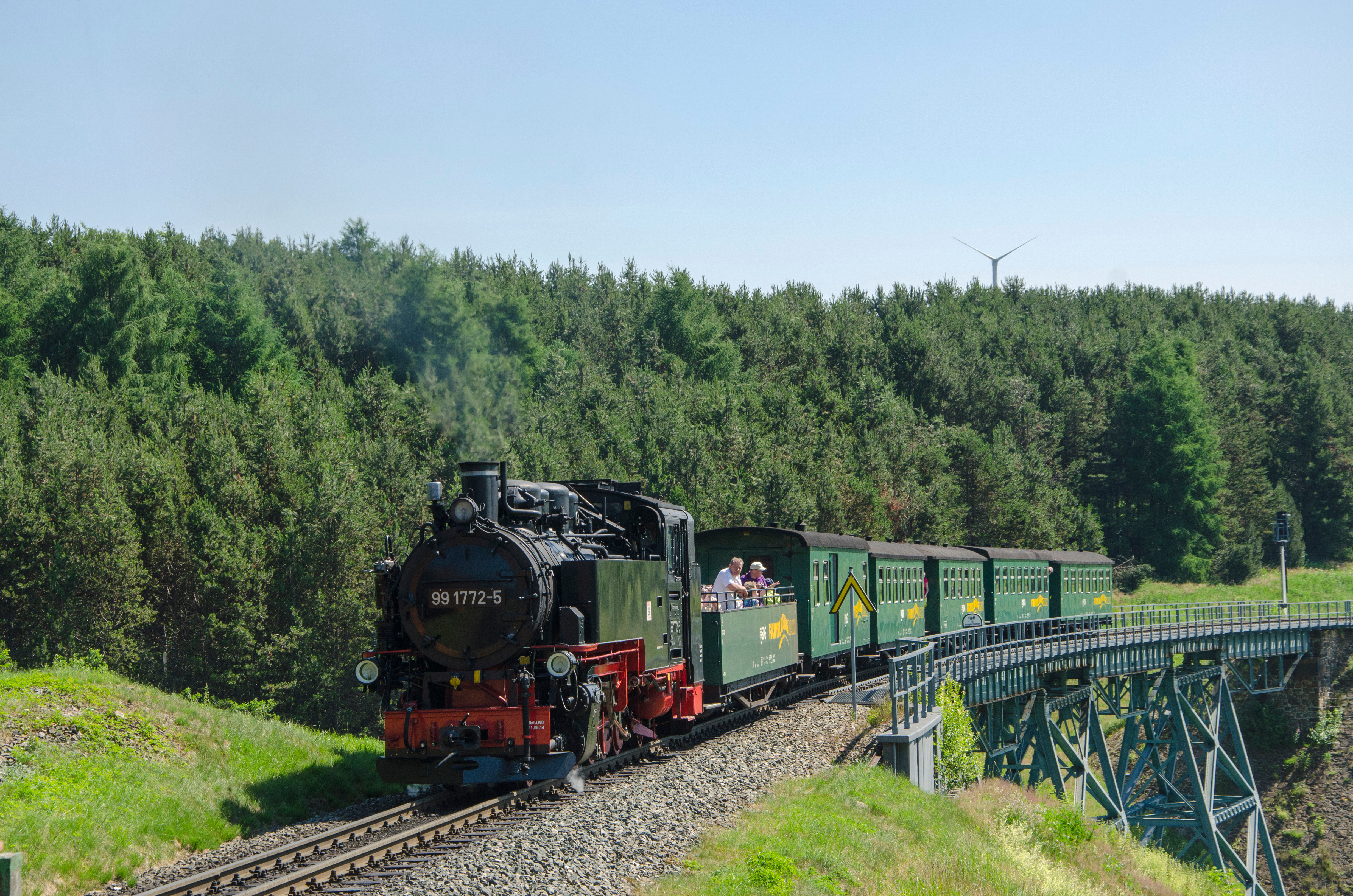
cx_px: 676
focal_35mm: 87
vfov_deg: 15.6
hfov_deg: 23.4
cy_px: 448
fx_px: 3263
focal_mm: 58
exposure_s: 1/400
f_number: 8
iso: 200
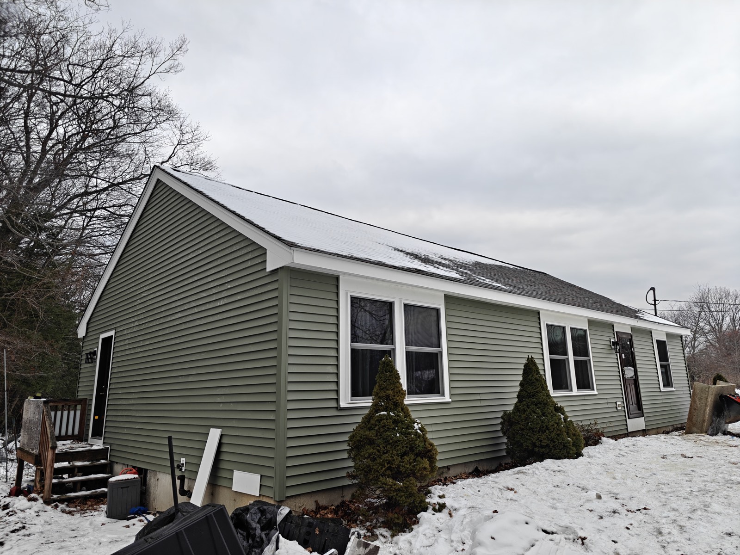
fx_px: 492
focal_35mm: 23
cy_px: 278
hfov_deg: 73.9
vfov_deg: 58.9
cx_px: 370
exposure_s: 1/1124
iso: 125
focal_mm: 6.06
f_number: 1.6
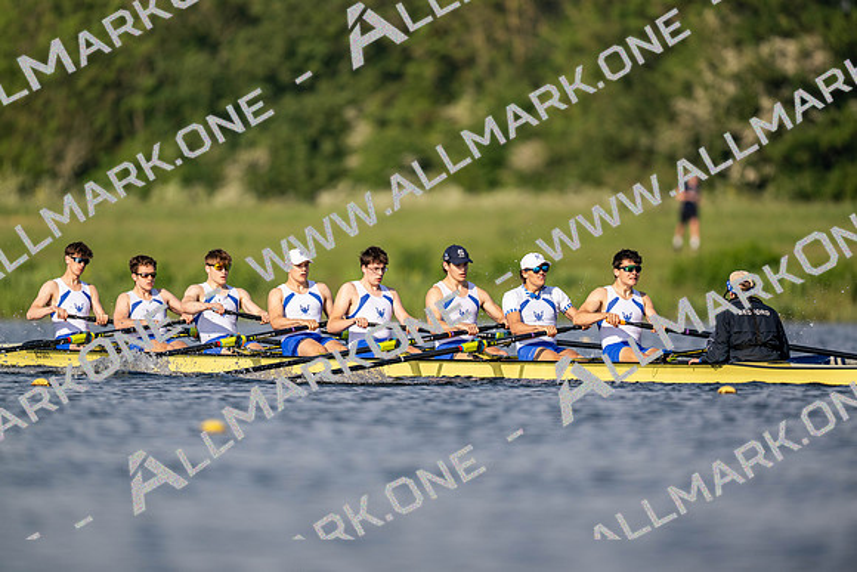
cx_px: 428
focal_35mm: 600
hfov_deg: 3.4
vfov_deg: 2.3
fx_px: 14286
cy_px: 286
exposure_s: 1/2500
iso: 220
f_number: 4
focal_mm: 600
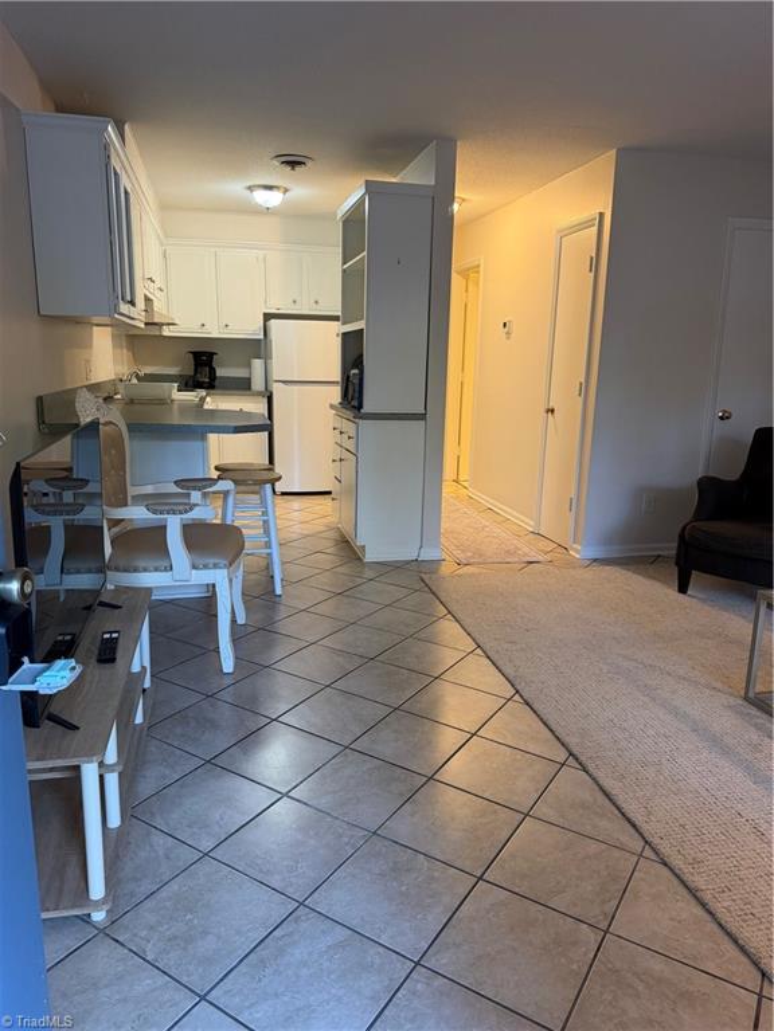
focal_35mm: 24
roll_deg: -1.0
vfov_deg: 71.6
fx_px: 716
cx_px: 387
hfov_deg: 56.8
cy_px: 516
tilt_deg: -12.4
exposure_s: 1/60
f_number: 1.78
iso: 250
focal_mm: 6.76
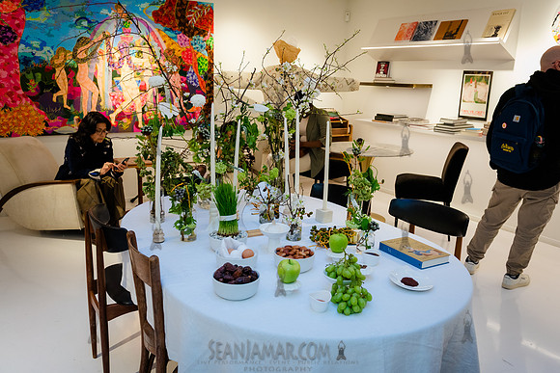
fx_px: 478
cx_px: 271
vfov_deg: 42.7
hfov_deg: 60.7
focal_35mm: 31
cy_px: 186
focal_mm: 29
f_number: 4.5
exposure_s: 1/250
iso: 1600
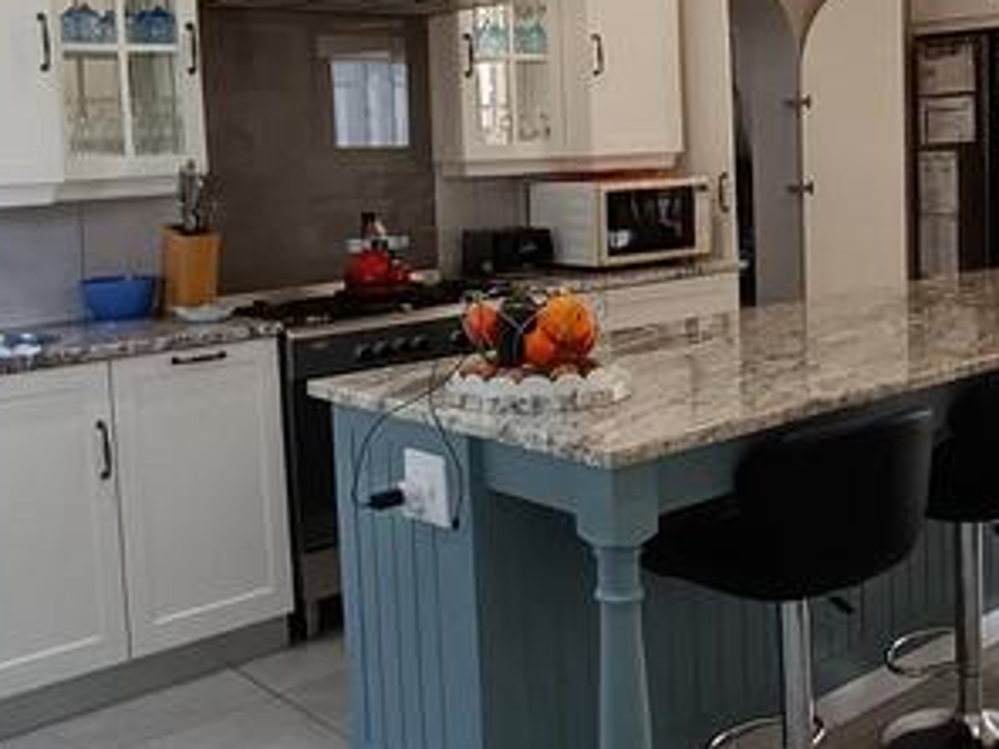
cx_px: 604
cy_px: 267
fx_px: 1328
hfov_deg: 41.0
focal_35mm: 46
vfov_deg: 31.3
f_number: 2.2
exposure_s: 1/50
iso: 393
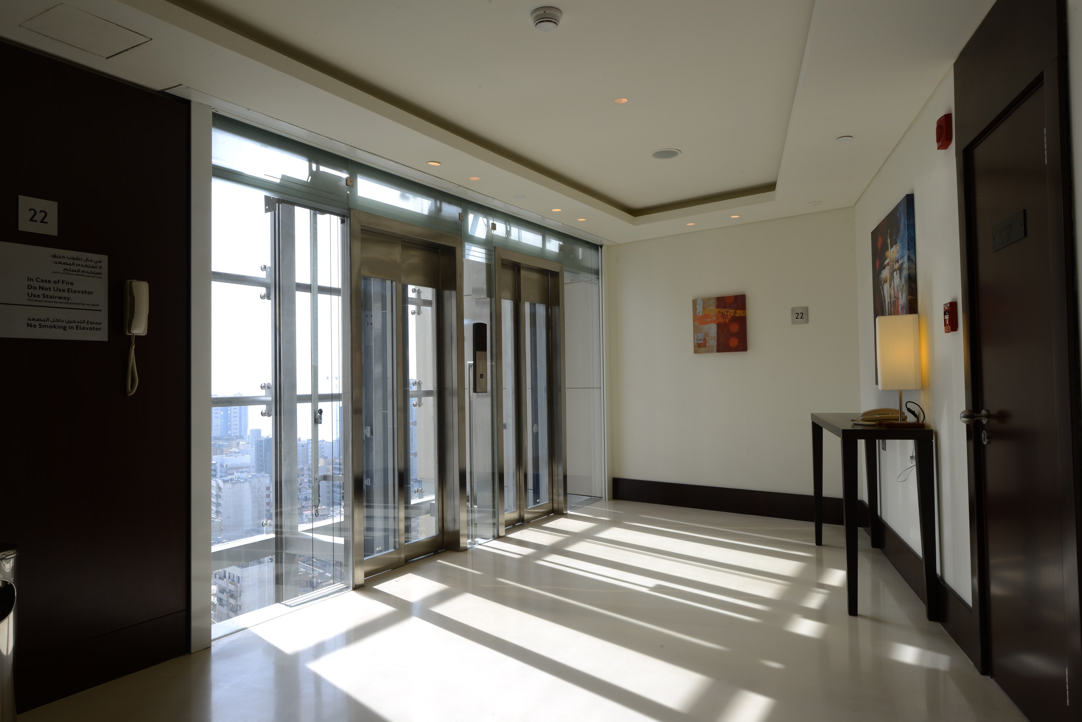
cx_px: 541
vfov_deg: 53.2
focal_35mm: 24
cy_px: 361
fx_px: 721
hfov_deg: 73.7
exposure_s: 1/10
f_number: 18
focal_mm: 24
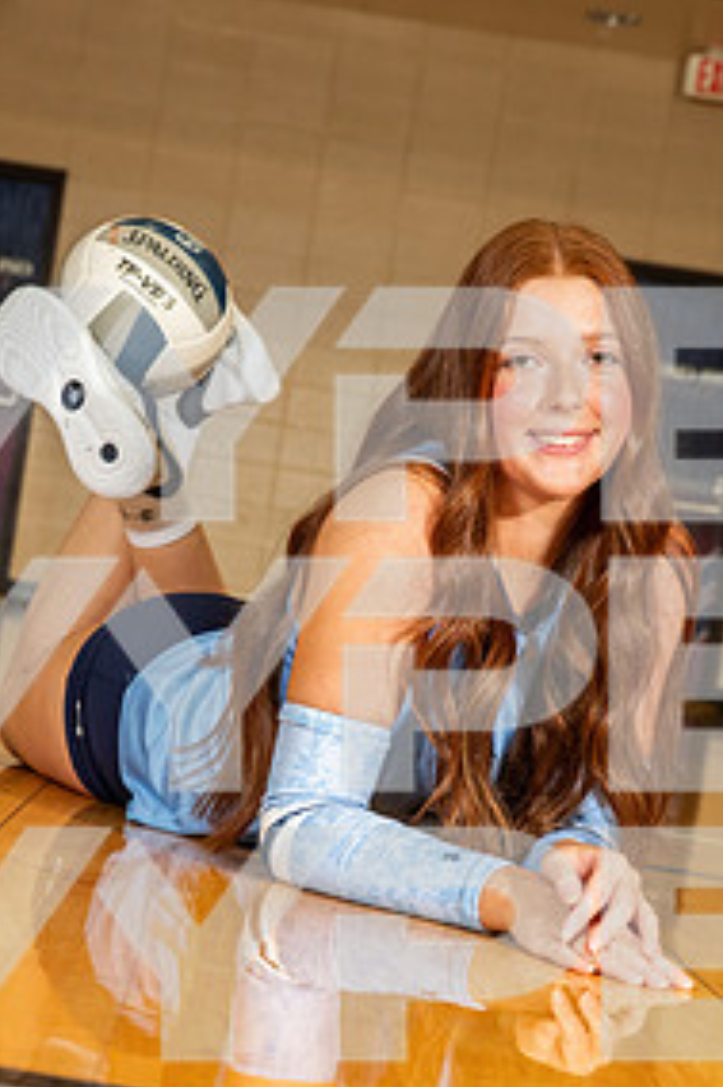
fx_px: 2775
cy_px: 677
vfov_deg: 22.1
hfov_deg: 14.8
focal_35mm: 92
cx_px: 298
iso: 1000
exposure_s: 1/250
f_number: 7.1
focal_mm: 58
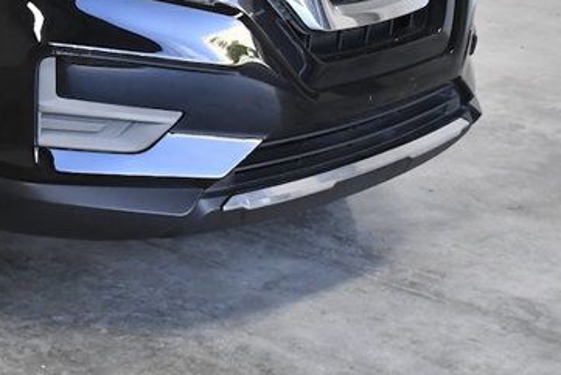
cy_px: -88
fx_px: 1590
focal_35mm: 102
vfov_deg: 13.1
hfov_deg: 18.9
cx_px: -106
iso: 2500
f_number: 3.8
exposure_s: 1/1250
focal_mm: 24
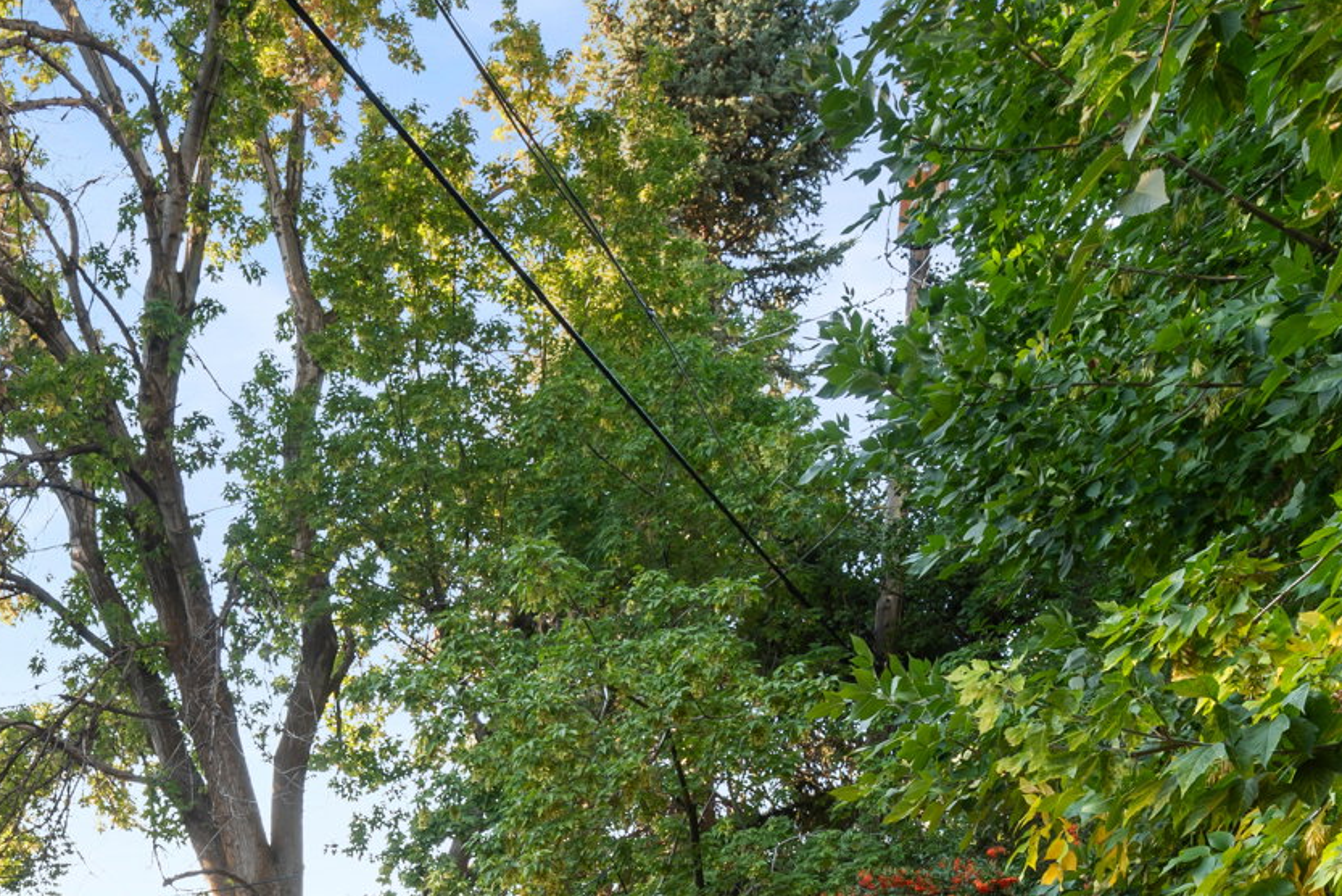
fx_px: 1790
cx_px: 314
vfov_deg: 24.9
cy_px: 1119
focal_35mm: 48
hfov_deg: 39.8
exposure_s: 1/5
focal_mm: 16
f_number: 9
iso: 100
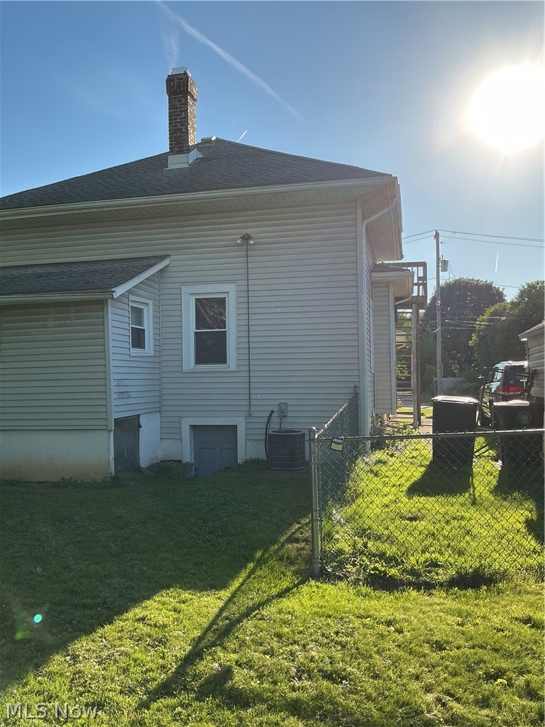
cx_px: 272
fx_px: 609
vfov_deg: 61.7
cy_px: 364
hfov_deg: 48.2
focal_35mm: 29
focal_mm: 3
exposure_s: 1/1377
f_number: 1.8
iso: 25
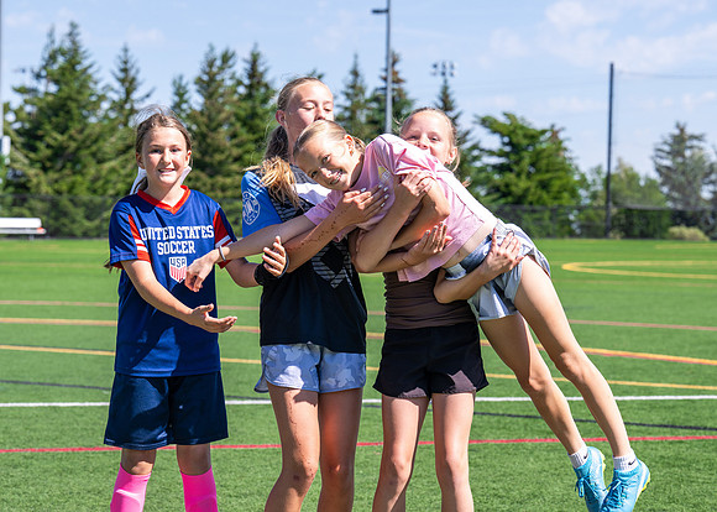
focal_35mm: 96
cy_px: 237
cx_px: 346
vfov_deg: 15.0
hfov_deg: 20.8
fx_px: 1950
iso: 200
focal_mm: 85
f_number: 5.6
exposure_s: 1/640
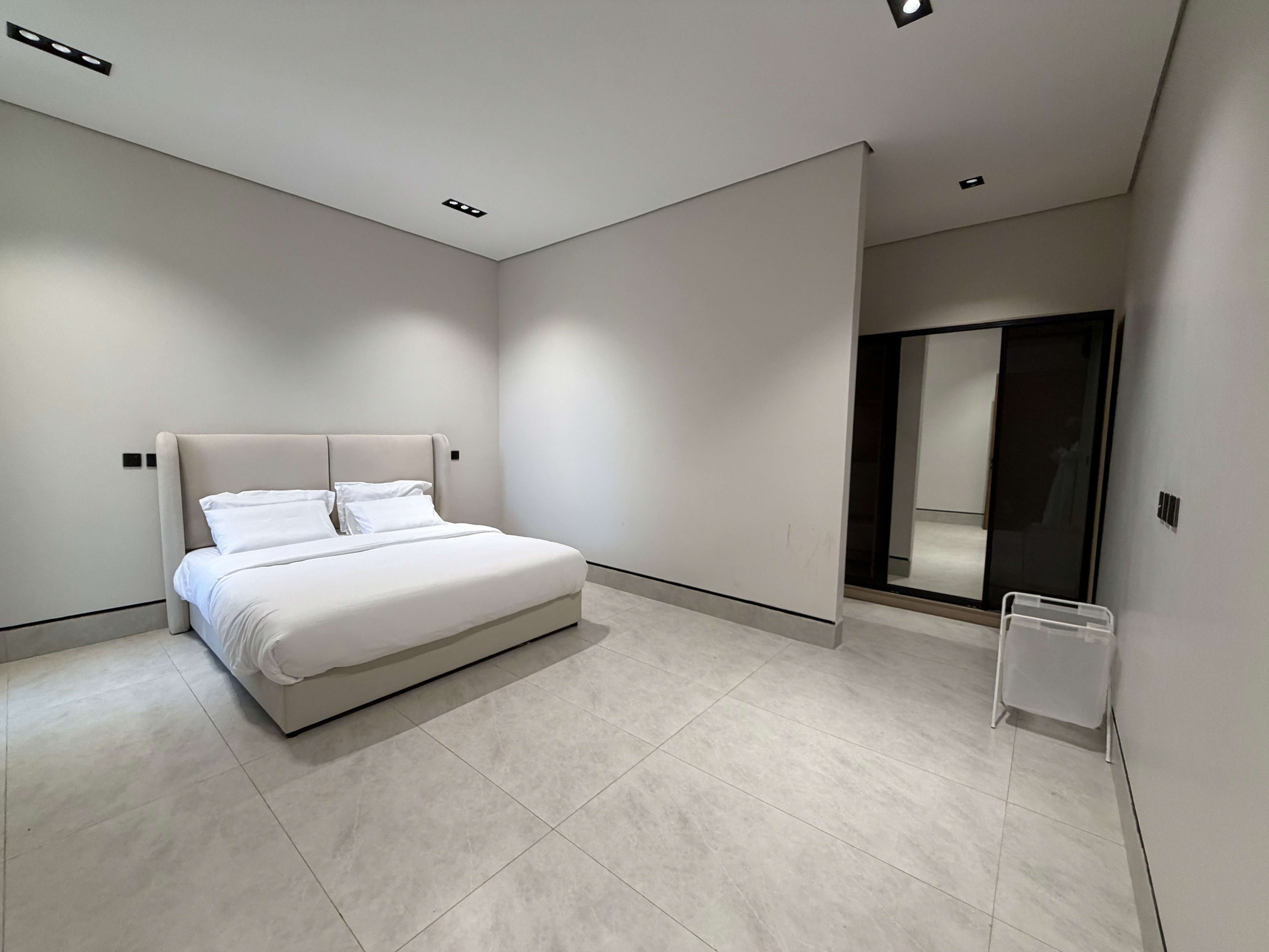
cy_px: 476
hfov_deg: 102.1
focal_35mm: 14
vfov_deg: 85.7
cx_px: 634
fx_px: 513
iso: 200
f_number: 2.2
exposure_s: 1/60
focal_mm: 2.22
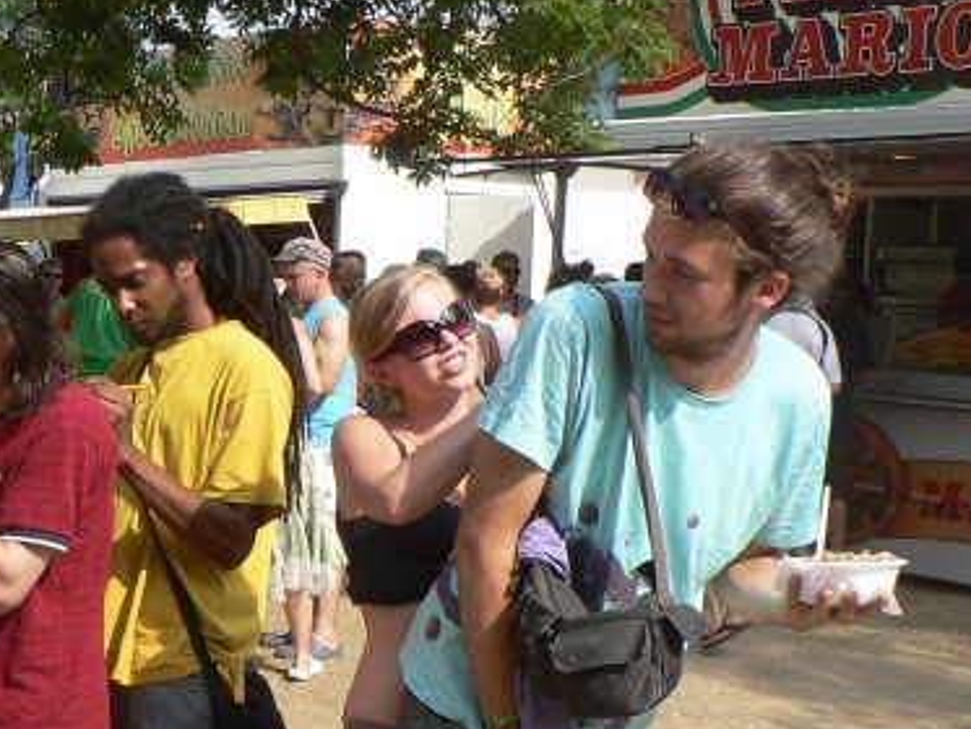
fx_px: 1992
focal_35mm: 71
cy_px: 579
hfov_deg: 26.1
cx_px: 26
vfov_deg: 20.5
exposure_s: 1/320
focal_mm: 6
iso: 64
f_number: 4
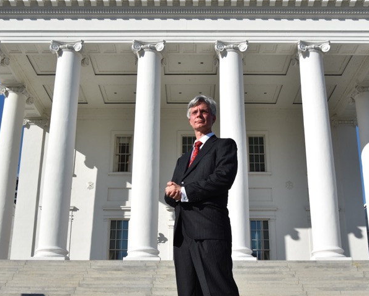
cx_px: 184
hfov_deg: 41.4
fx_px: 488
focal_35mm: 45
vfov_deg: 33.4
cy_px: 193
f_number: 8
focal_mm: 21
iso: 140
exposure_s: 1/500
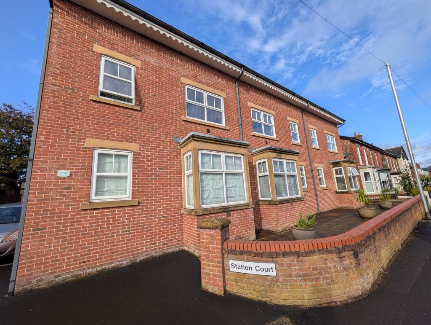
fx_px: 150
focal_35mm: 12
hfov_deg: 110.5
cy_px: 162
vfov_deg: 94.6
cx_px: 216
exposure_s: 1/1949
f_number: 1.7
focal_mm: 2.02
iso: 50
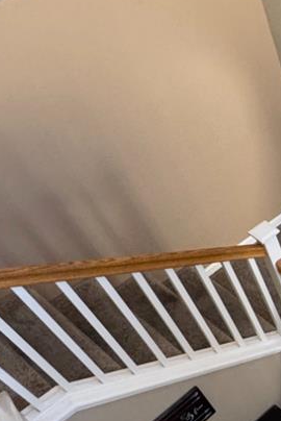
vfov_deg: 35.7
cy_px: 333
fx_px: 631
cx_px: 491
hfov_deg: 19.5
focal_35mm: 54
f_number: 2.2
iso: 250
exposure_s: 1/60
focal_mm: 2.22
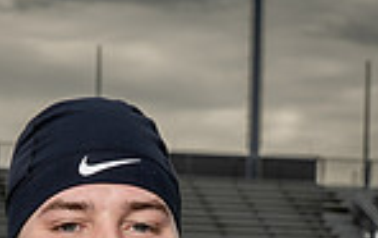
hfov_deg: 12.9
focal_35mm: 161
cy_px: 550
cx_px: 49
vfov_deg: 7.7
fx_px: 1661
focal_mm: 52
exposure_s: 1/250
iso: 250
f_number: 8
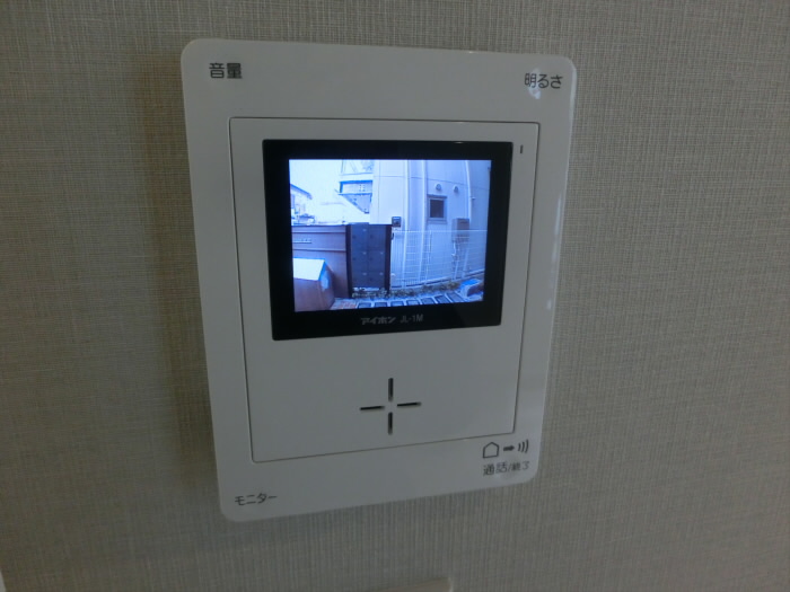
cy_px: 296
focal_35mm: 24
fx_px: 548
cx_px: 395
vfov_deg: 56.8
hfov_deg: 71.6
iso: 250
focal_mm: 4.24
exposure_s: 1/125
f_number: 3
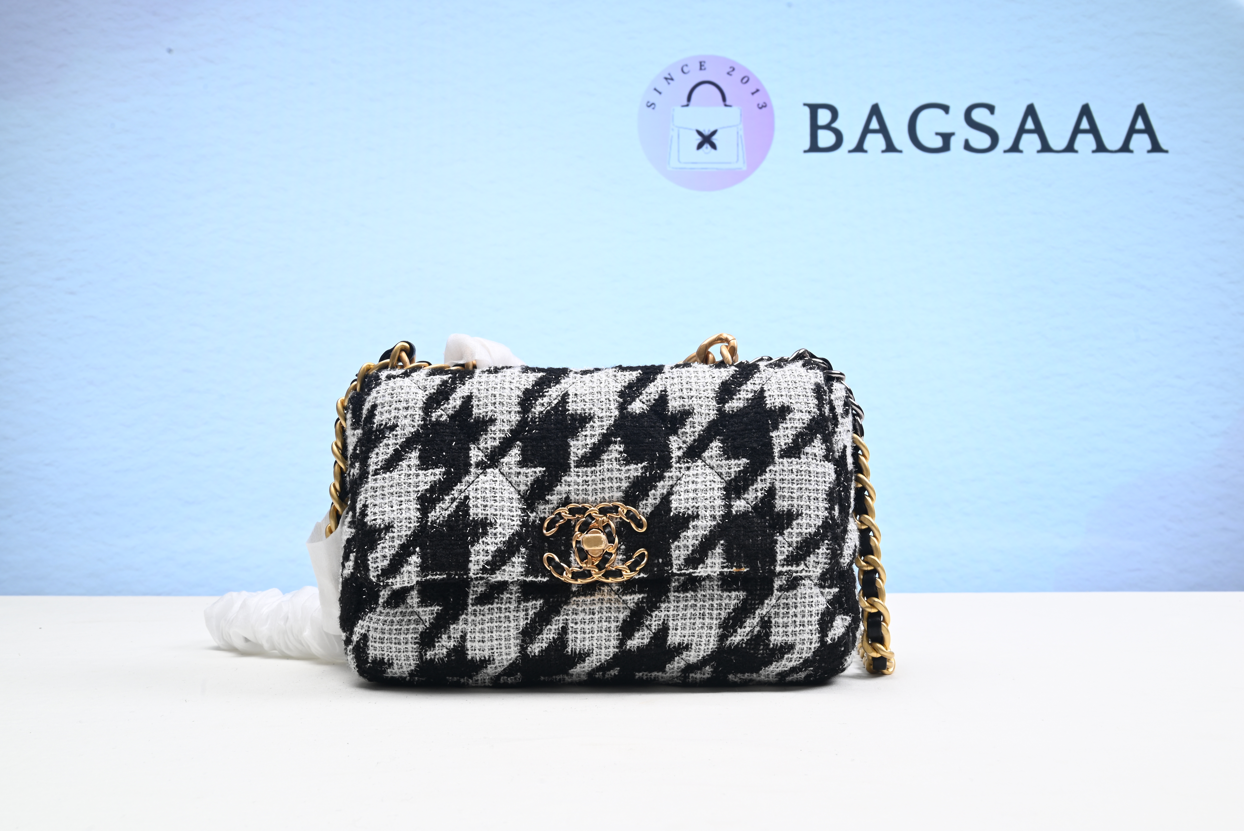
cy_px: 416
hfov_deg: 51.9
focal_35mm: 37
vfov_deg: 36.0
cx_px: 622
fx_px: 1279
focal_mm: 37
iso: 100
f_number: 16
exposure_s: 1/2
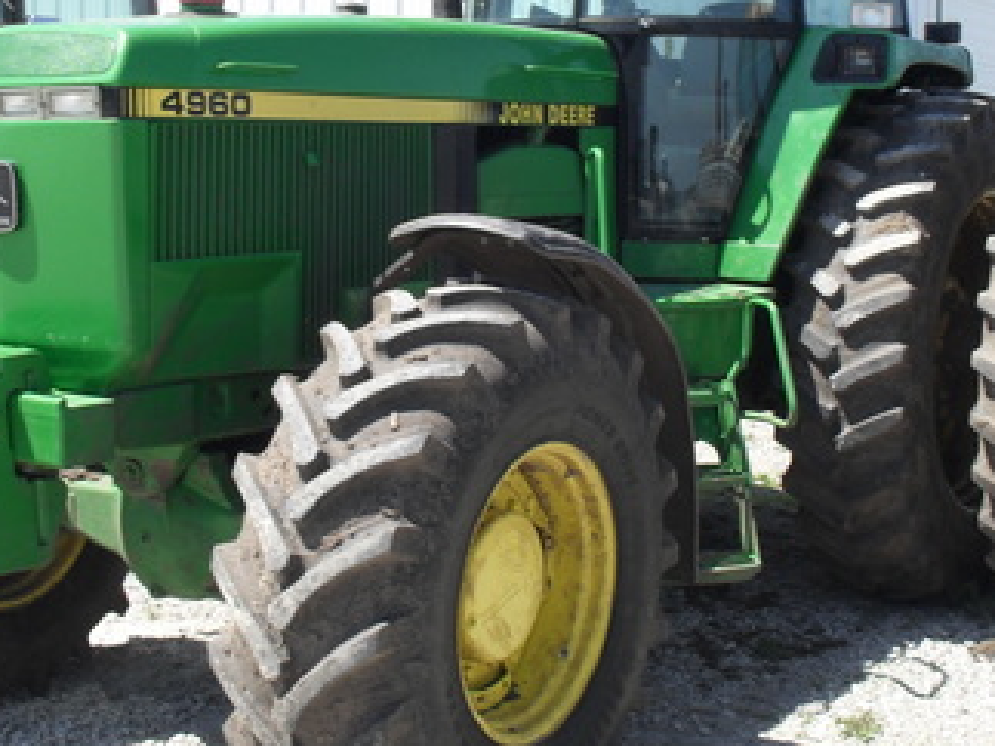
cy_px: 274
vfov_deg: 24.7
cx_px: 548
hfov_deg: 32.7
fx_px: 1695
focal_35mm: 59
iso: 100
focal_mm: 6.3
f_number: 8.4
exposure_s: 1/90
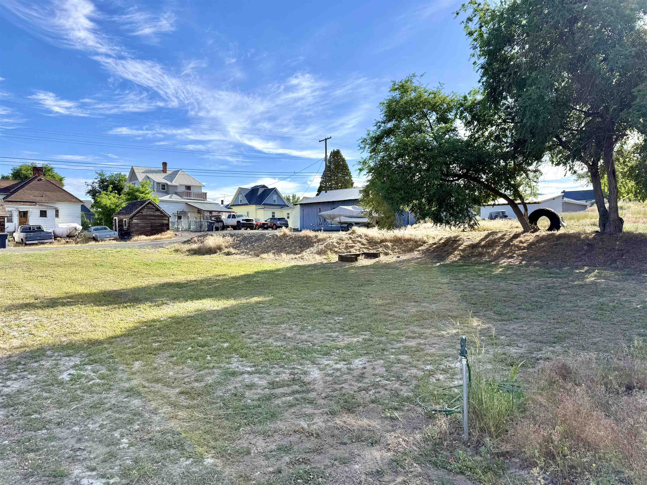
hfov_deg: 71.6
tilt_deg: -0.4
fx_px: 449
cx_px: 324
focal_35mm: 24
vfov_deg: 56.8
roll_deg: -0.3
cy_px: 242
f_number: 1.78
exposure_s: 1/4167
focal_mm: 6.76
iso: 80
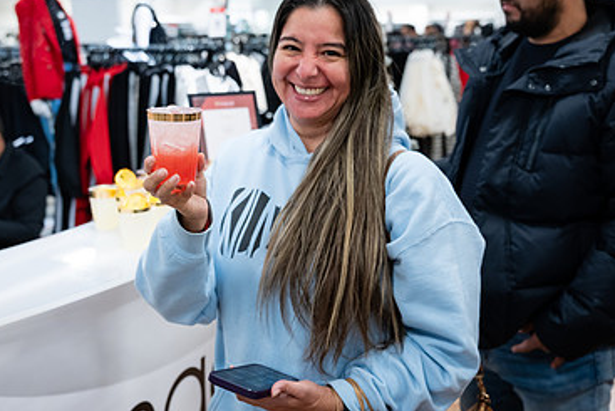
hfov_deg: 42.7
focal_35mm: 46
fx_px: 786
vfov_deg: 29.2
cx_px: 278
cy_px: 159
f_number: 3.2
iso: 1000
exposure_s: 1/100
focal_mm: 29
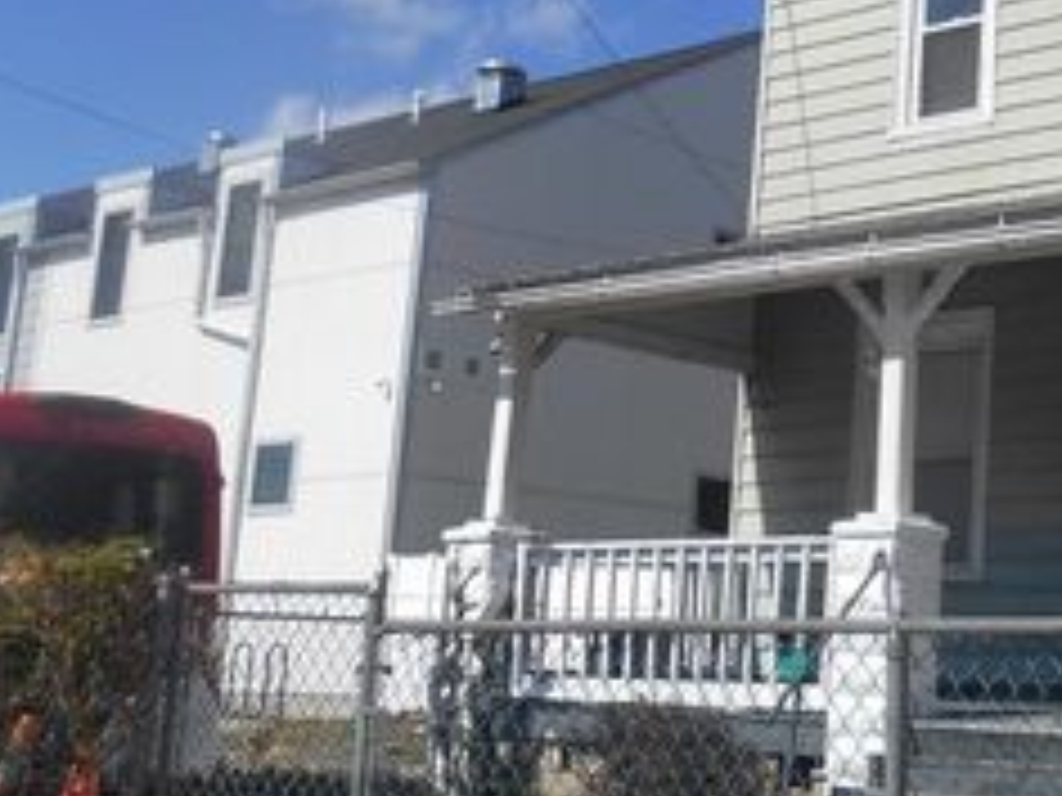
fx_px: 1687
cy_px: 313
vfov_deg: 26.5
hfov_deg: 31.7
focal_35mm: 55
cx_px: 1112
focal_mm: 4.7
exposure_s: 1/1000
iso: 80
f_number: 3.4
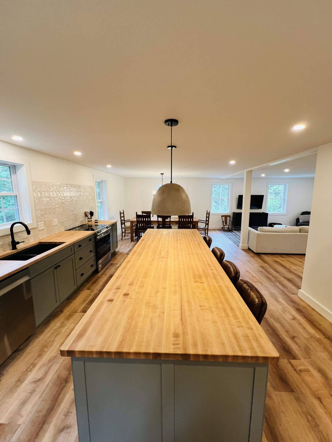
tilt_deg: -9.7
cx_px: 166
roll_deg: +0.0
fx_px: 166
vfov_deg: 106.2
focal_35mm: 13
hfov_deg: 89.9
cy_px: 221
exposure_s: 1/120
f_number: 1.8
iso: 200
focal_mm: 1.57
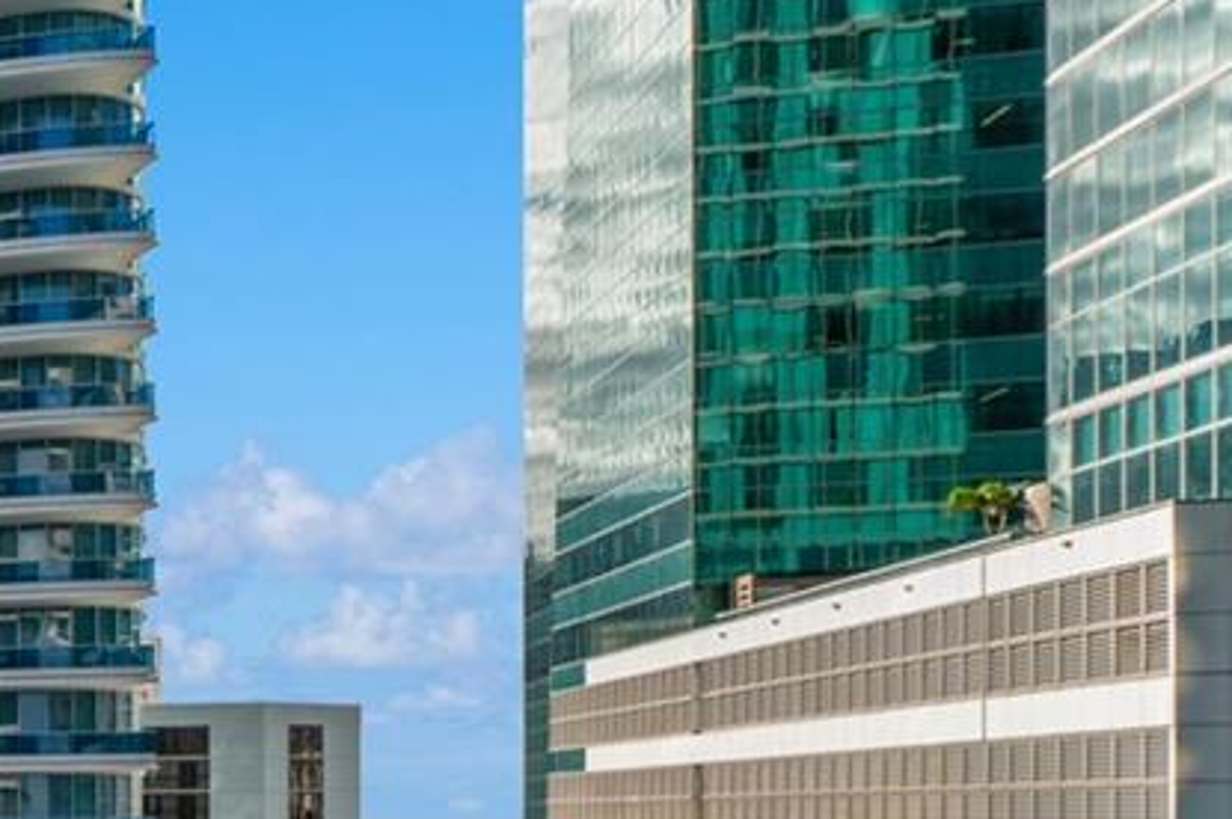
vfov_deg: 23.7
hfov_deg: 28.0
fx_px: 1846
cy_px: 858
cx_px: -502
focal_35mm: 54
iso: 320
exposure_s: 1/60
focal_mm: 14
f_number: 11
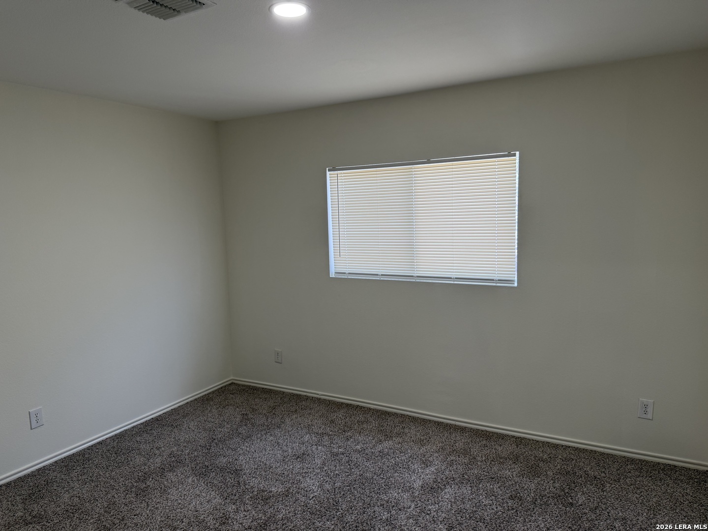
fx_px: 491
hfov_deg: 71.6
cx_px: 354
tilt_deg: -7.0
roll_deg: +2.2
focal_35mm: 24
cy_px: 266
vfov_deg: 56.8
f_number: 1.78
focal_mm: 6.76
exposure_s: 1/120
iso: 100
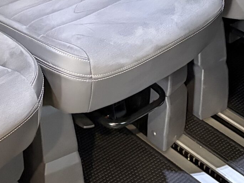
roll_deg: +0.8
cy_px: -139
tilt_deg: -16.2
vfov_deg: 13.7
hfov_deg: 20.2
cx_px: 131
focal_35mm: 97
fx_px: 684
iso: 640
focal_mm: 5.96
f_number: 1.6
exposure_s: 1/31
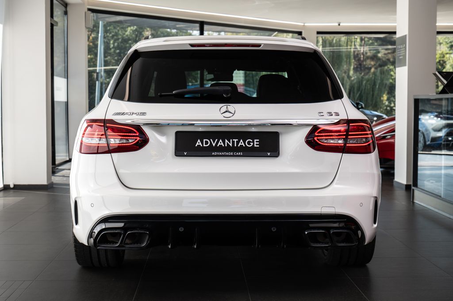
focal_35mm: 65
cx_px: 225
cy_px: 148
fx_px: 813
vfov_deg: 21.0
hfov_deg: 31.1
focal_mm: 60
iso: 125
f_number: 5.6
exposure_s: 1/80
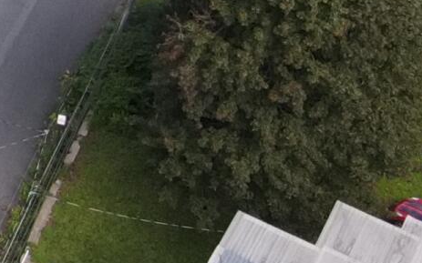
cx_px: -677
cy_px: -207
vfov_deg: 7.7
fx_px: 1897
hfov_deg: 10.4
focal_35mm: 165
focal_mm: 4.5
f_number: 2.8
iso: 400
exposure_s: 1/15
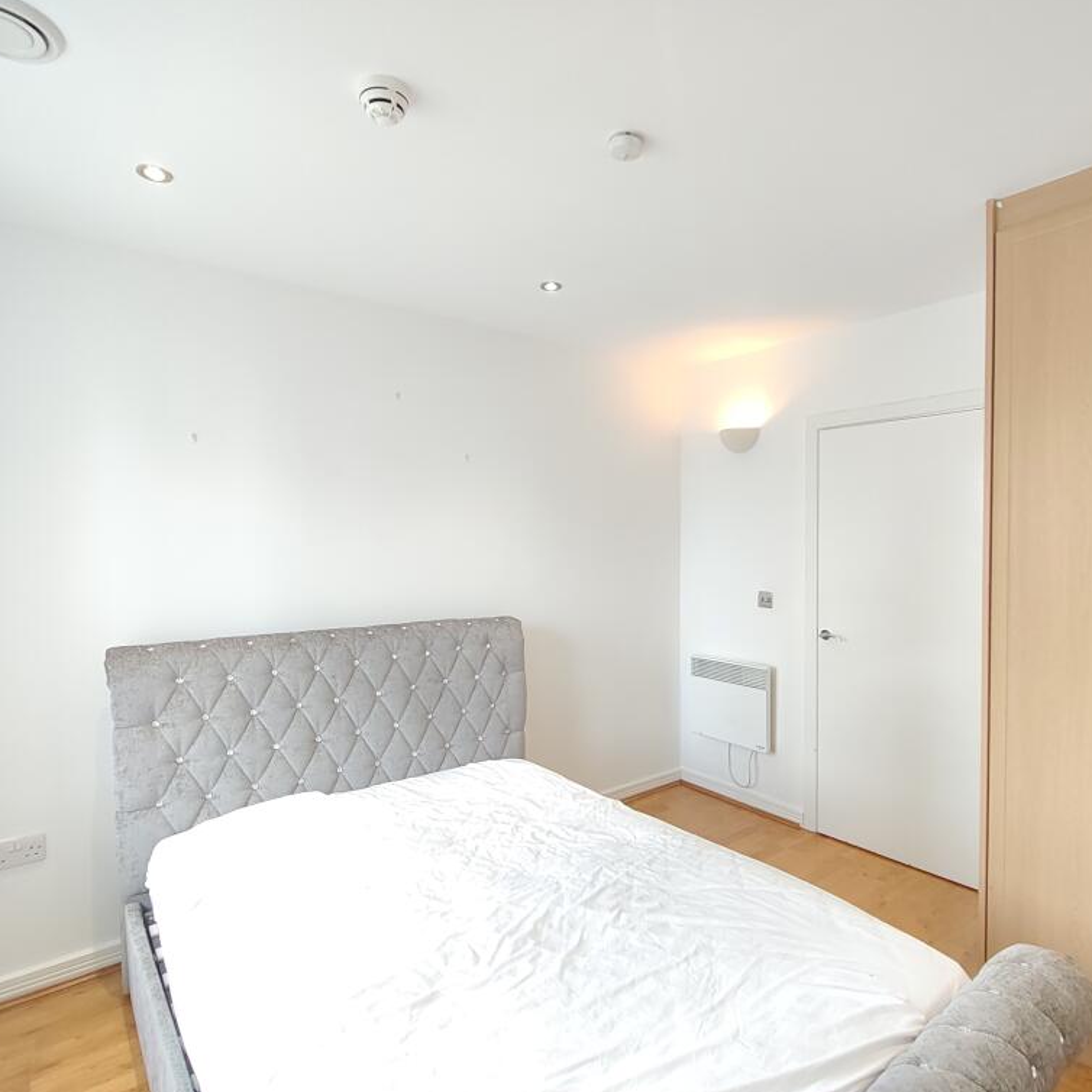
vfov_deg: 80.7
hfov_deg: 80.6
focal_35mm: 18
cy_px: 546
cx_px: 579
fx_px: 642
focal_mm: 1.67
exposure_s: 1/50
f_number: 2.2
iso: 125
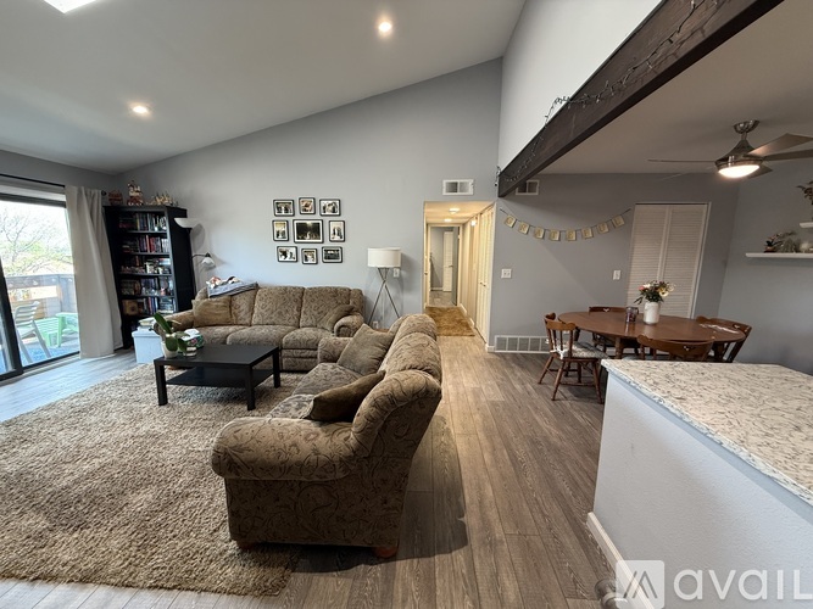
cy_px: 304
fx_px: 329
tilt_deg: -9.7
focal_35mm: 14
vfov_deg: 85.7
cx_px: 406
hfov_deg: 102.1
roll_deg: -0.8
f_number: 2.2
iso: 200
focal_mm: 2.22
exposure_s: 1/60
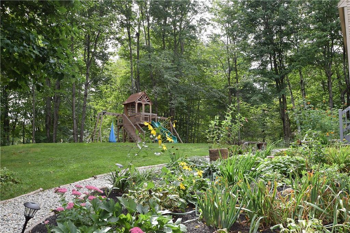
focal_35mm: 36
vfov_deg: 36.8
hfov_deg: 53.1
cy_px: 116
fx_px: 350
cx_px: 175
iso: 400
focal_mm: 24
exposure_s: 1/200
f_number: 7.1
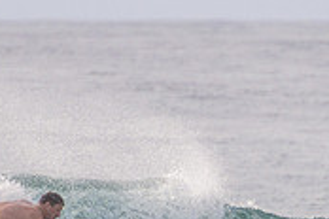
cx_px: 349
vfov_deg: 0.7
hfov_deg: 1.1
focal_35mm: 1837
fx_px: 16787
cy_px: 153
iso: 320
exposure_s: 1/2000
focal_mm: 400
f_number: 5.6
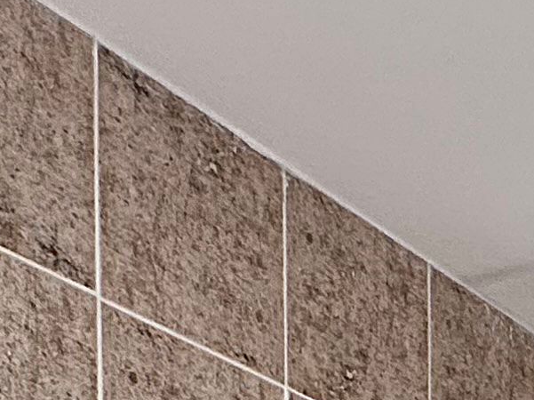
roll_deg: +0.8
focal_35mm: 94
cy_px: 1026
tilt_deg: -2.6
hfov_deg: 18.9
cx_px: 753
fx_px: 1449
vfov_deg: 11.9
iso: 64
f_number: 2.2
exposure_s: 1/99
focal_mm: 2.22
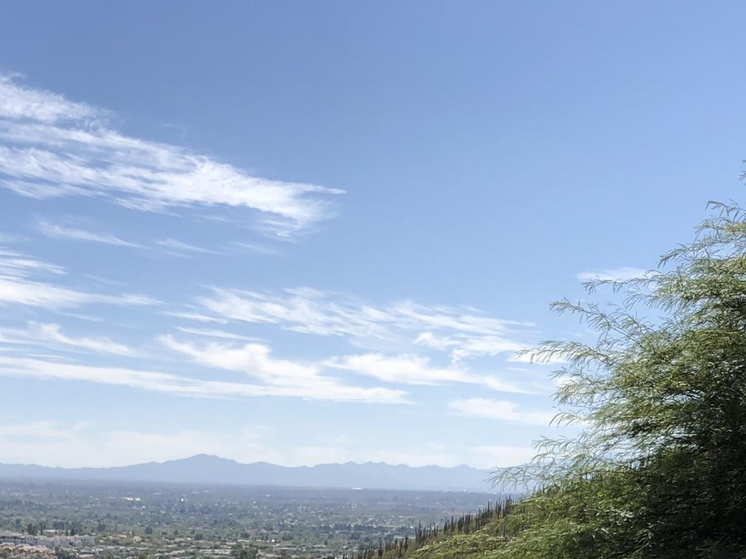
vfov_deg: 18.9
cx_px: 220
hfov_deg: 26.5
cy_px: 698
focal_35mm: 73
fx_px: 1573
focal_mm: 4
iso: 25
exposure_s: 1/3003
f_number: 1.8
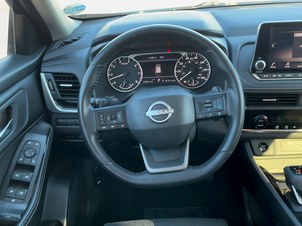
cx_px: 151
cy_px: 113
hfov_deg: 60.0
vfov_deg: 46.8
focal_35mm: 30
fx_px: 262
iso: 64
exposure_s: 1/60
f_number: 1.8
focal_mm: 3
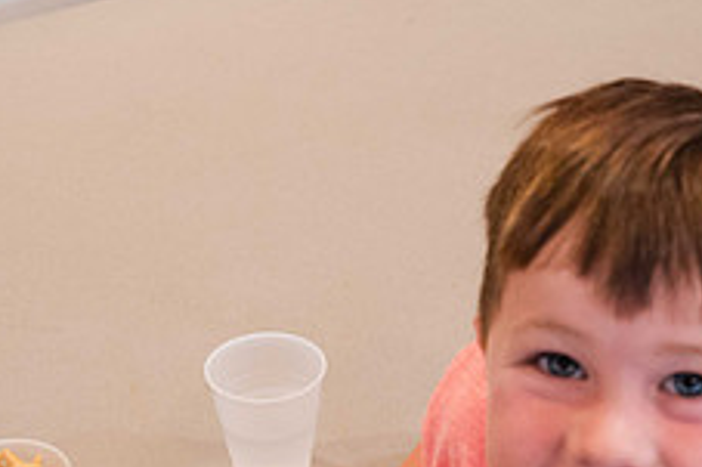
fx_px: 1637
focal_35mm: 84
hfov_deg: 23.8
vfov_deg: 16.2
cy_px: 311
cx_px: 580
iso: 2800
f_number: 4
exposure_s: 1/125
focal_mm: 29
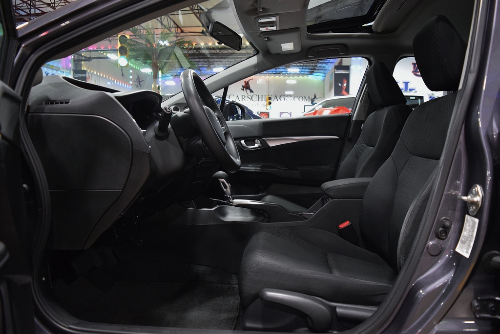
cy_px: 167
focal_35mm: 27
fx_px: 375
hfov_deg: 67.4
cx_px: 250
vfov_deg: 47.9
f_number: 3.5
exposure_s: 1/60
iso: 2200
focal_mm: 18
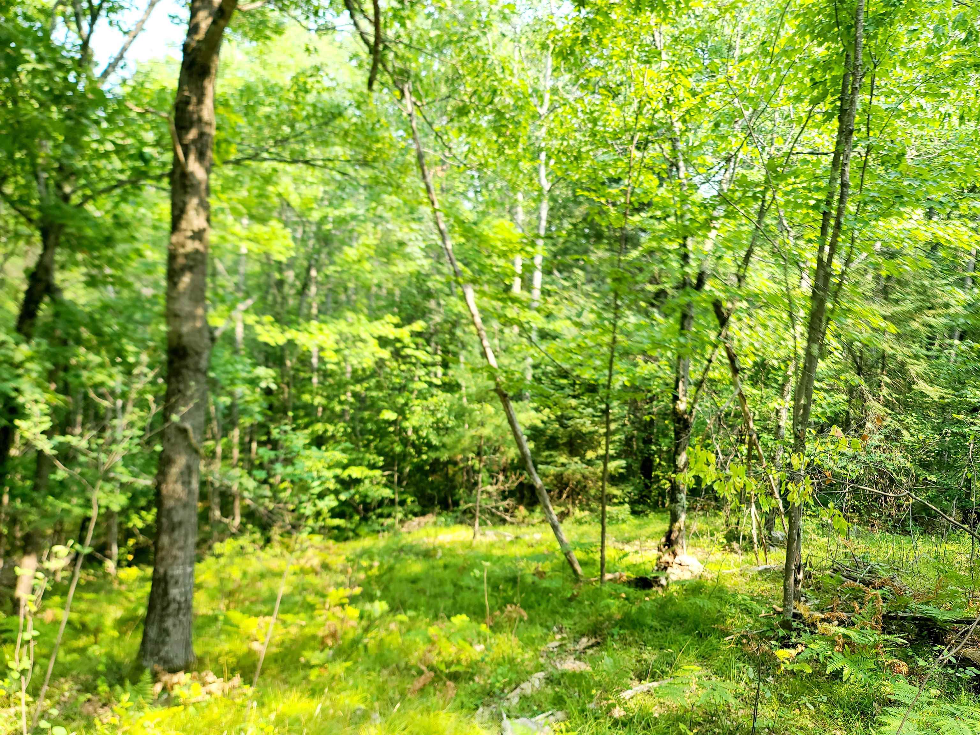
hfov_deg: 69.4
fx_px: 708
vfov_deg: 54.9
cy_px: 368
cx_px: 490
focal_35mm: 25
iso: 20
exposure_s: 1/120
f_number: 1.8
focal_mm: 7
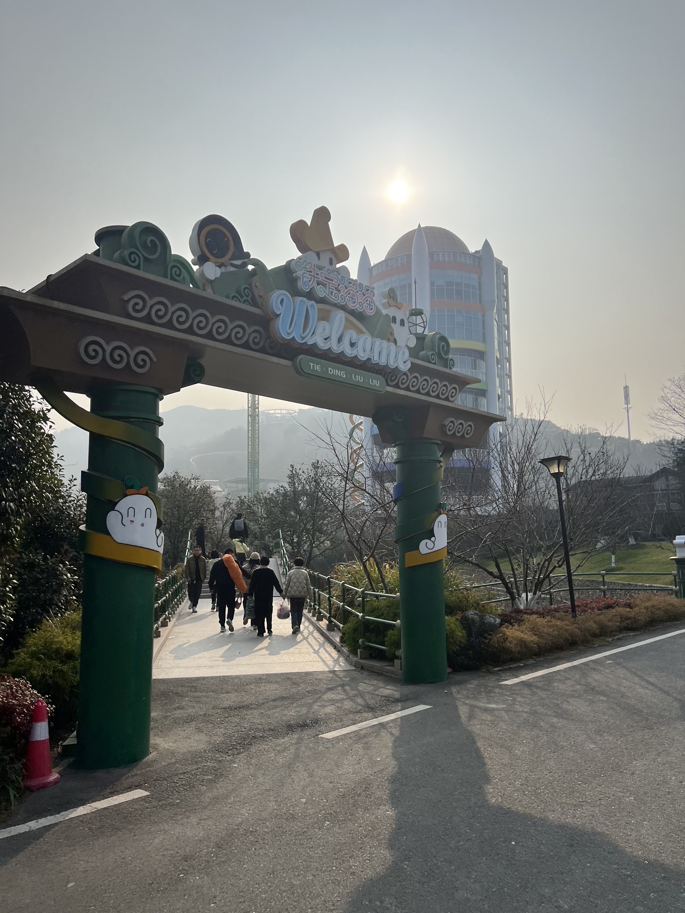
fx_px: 686
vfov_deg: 67.3
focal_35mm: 26
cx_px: 342
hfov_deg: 53.1
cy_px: 456
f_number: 1.5
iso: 50
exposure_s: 1/10309
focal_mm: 5.7
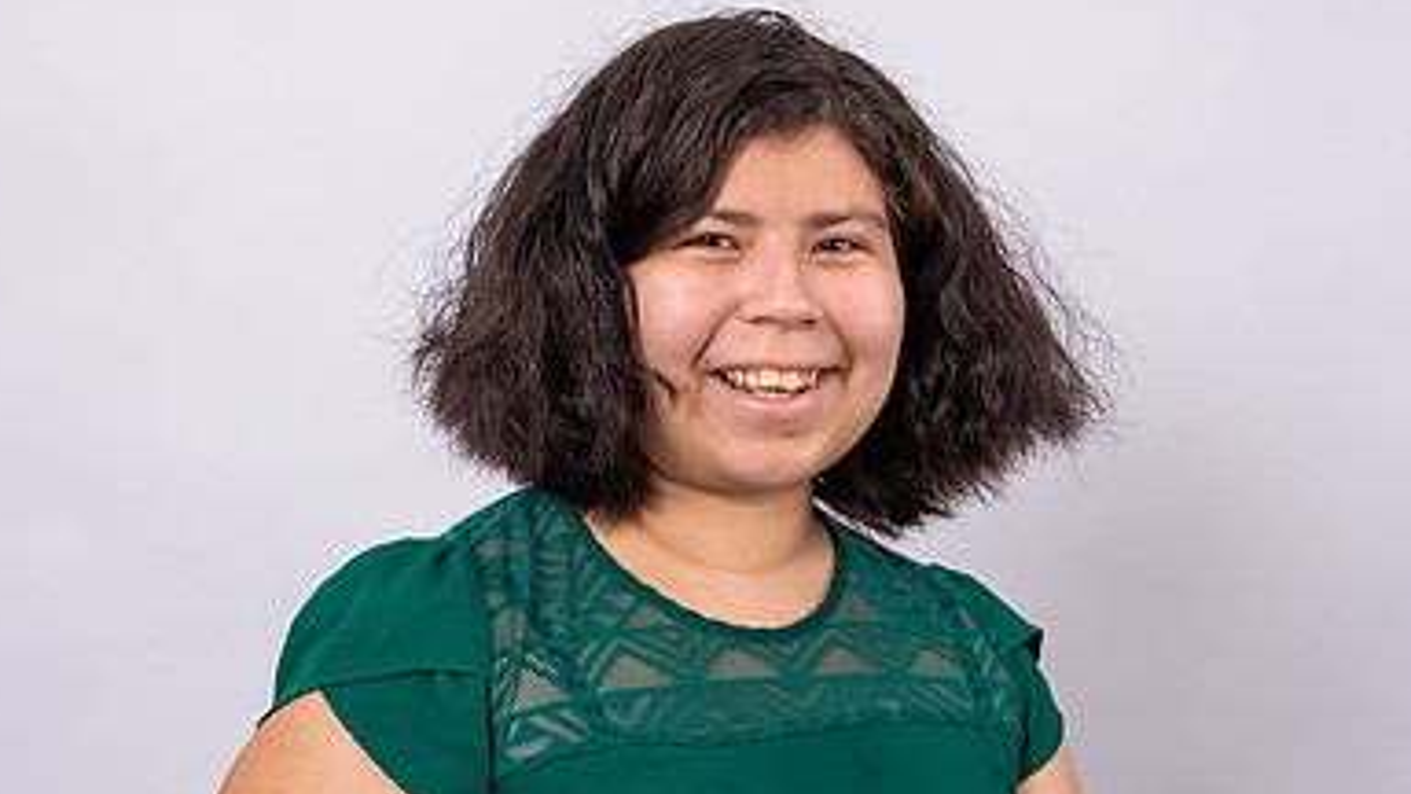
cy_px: 515
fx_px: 2133
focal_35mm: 57
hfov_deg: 36.6
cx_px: 654
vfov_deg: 21.0
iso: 160
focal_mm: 36
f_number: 8
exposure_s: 1/250
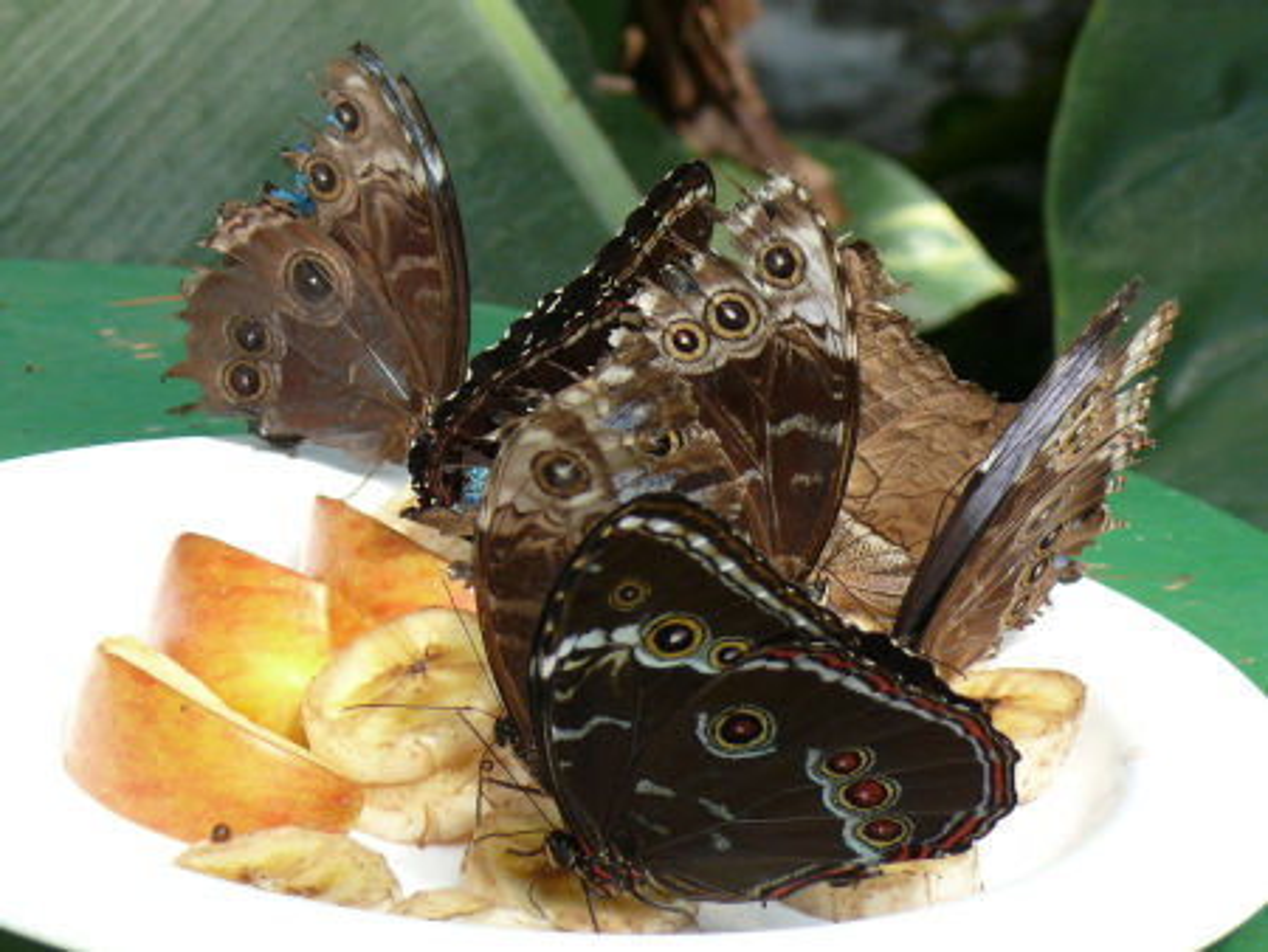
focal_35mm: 139
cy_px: 476
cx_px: 634
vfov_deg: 10.7
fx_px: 5094
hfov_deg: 14.2
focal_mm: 16.5
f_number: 4
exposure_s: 1/200
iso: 100
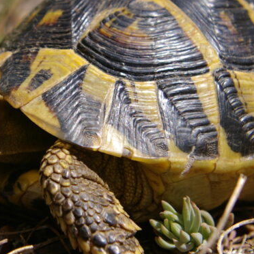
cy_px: 96
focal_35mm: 87
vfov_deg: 19.9
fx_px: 721
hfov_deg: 19.8
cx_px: 59
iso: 200
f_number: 8
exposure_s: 1/350
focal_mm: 33
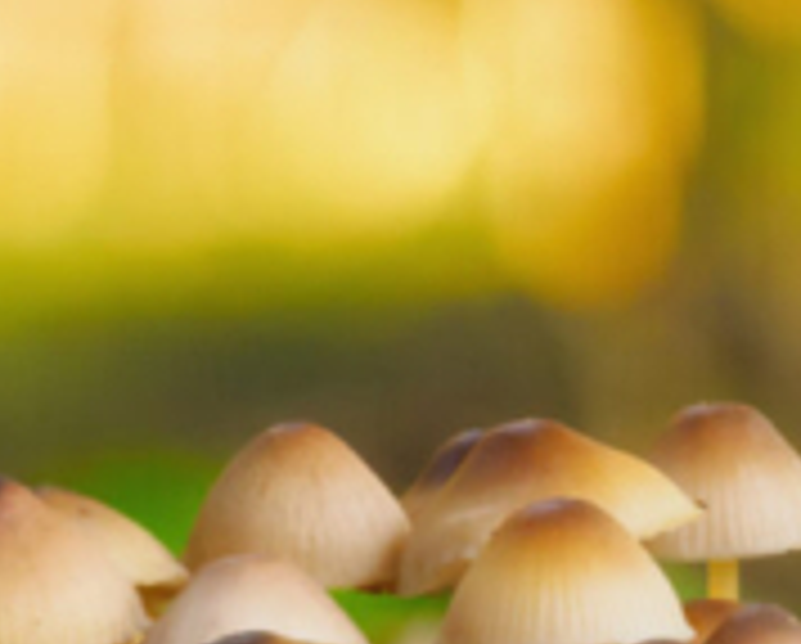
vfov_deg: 8.8
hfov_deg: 10.9
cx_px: 891
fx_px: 4155
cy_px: 581
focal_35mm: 175
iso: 800
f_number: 2
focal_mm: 25
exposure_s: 1/160
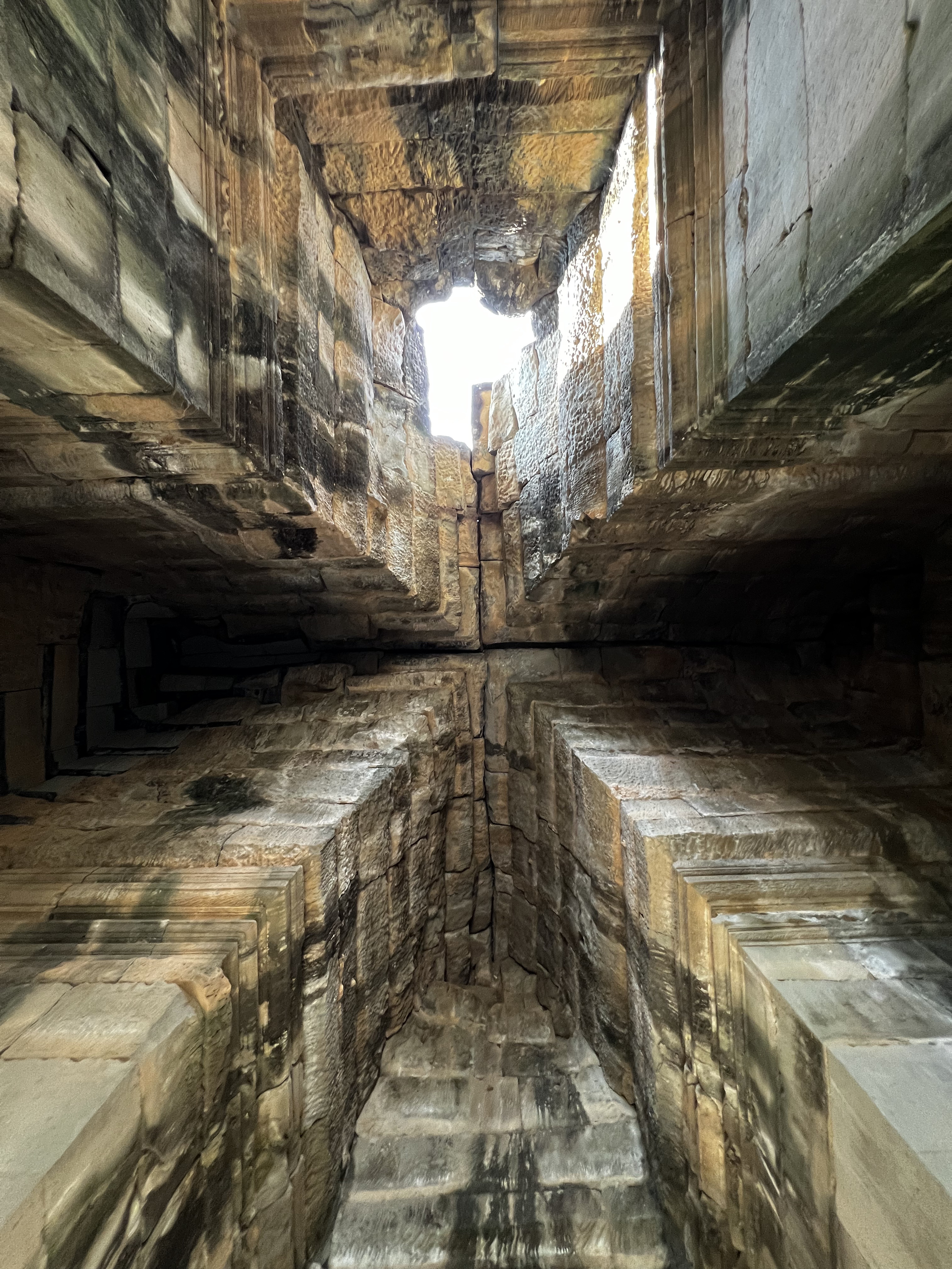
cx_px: 476
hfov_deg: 89.9
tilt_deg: +89.1
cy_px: 634
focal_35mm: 13
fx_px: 477
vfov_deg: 106.2
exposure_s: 1/73
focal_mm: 1.57
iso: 250
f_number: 1.8
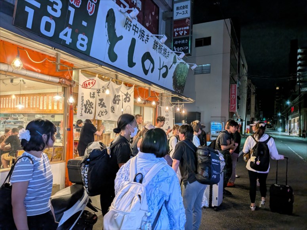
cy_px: 115
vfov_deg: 56.8
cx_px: 154
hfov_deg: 71.6
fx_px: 213
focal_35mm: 24
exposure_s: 1/120
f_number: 1.7
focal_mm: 4.53
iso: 41
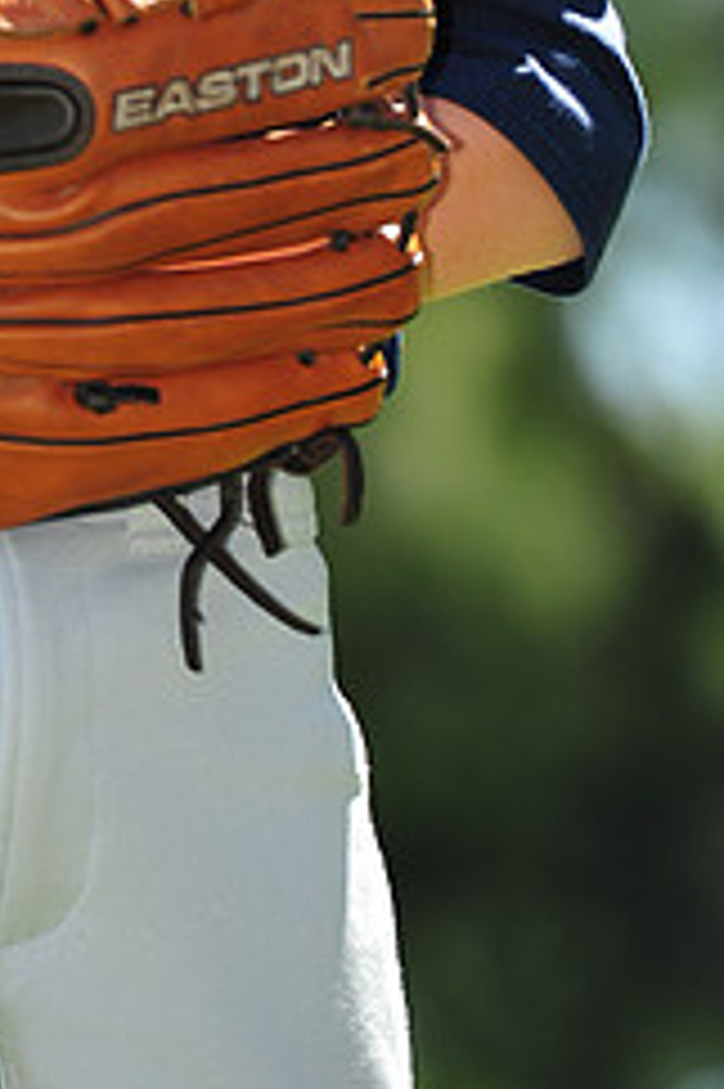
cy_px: -184
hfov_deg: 2.9
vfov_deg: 4.3
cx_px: -85
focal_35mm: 479
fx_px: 14469
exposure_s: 1/400
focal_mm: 200
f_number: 4
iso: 200
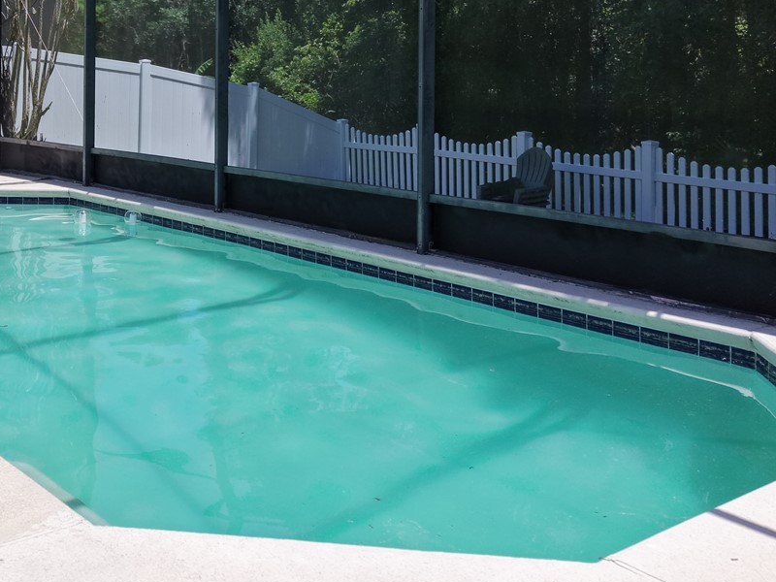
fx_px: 1076
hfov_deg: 39.1
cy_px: 68
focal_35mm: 48
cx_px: 248
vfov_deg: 29.1
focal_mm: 8.67
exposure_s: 1/2500
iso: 290
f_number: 1.8
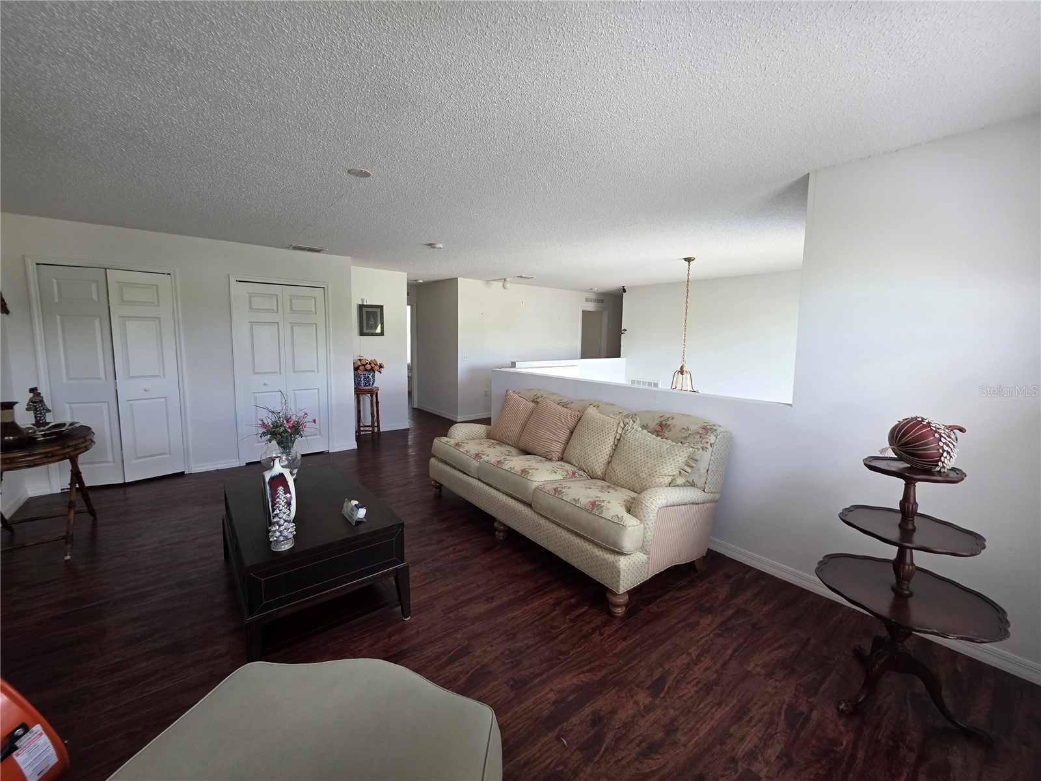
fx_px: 391
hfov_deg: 106.2
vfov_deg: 89.9
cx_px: 520
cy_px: 390
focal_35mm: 13
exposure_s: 1/120
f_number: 1.9
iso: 200
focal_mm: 2.2
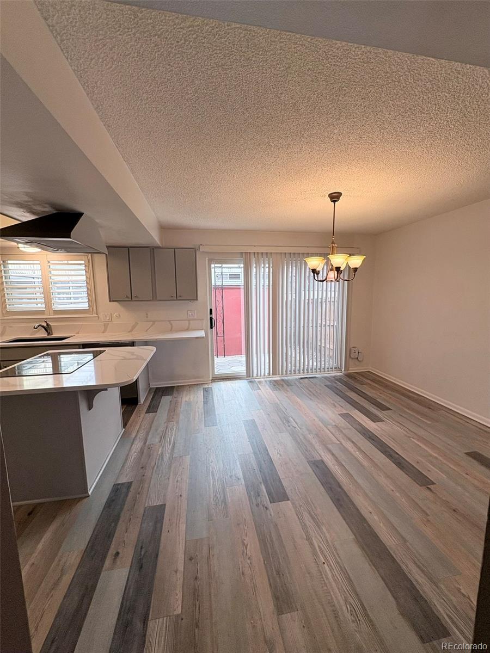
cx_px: 245
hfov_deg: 85.7
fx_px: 264
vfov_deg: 102.1
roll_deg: +1.2
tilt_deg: -6.2
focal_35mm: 14
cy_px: 326
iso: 80
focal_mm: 2.22
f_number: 2.2
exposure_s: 1/120
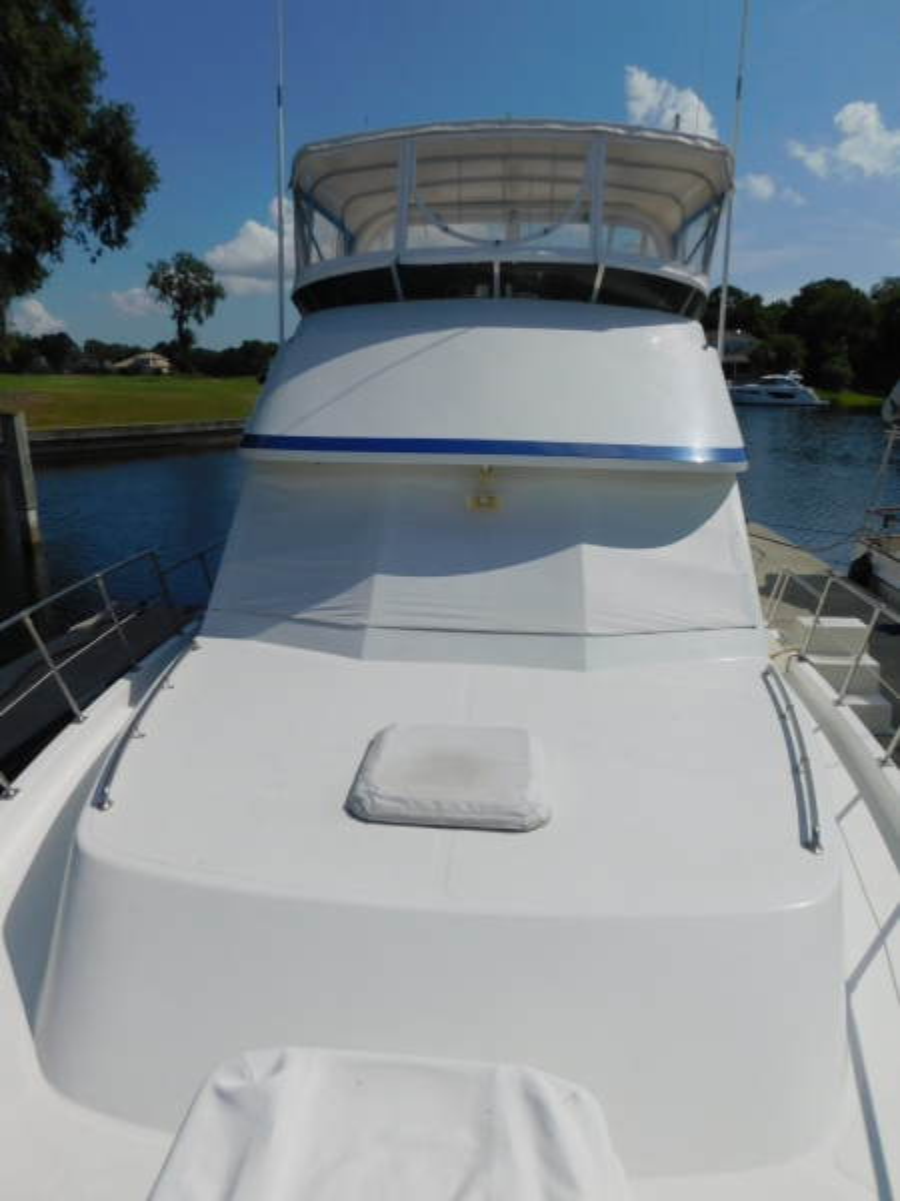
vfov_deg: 73.9
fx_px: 797
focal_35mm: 23
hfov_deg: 58.9
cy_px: 600
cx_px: 450
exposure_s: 1/1500
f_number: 6
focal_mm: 4
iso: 125
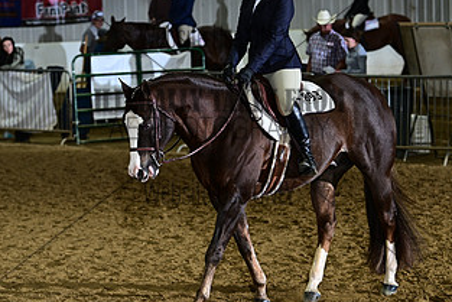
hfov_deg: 10.1
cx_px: 220
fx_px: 2562
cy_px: 112
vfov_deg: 6.7
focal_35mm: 204
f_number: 4
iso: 500
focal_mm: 110
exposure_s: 1/205
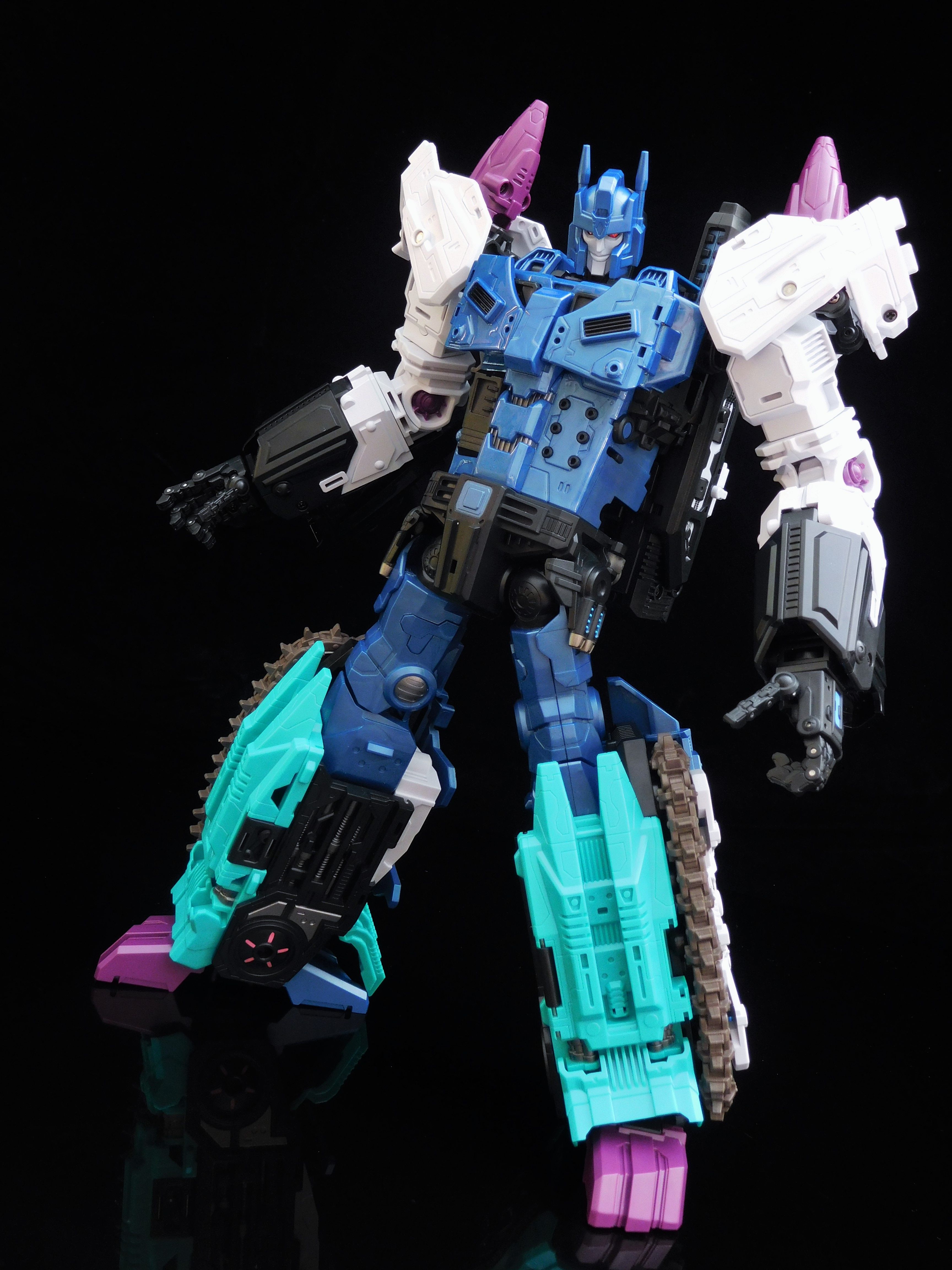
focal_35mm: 35
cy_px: 635
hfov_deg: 40.7
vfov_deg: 52.6
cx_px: 476
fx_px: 1283
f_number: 3.8
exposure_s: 1
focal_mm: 6.2
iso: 200
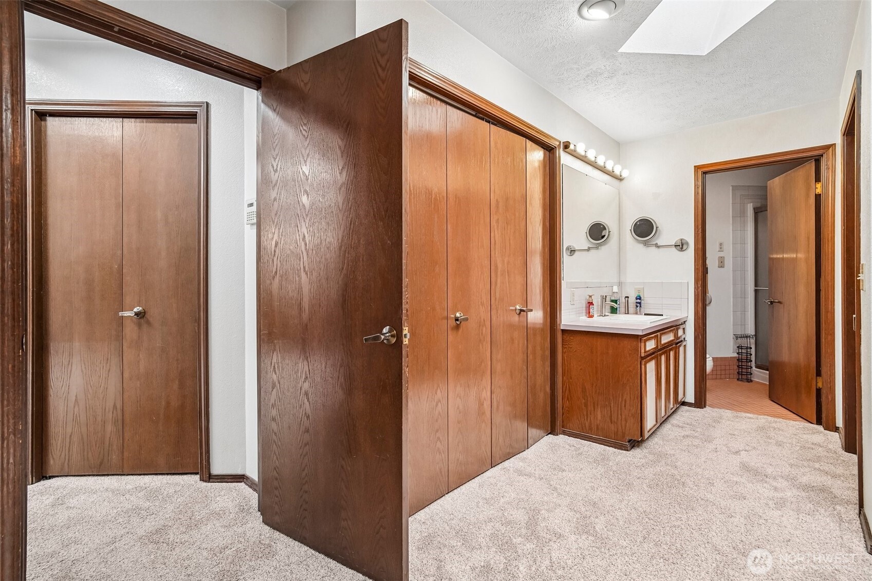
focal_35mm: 16
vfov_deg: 73.7
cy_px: 290
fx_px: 387
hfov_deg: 96.7
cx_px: 436
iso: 1600
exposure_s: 1/40
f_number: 8
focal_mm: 16
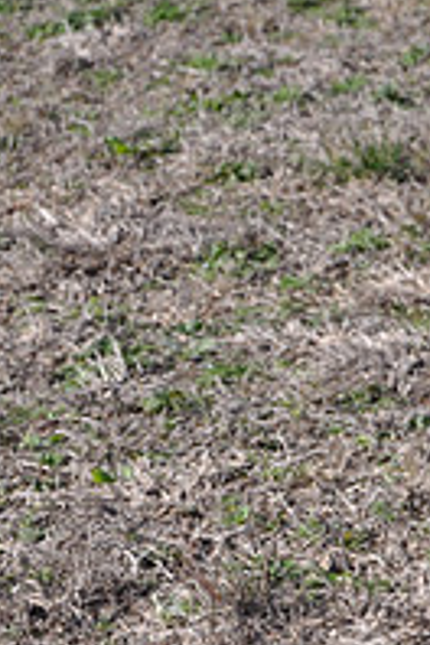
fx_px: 4085
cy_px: 451
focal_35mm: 228
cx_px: 827
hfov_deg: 5.9
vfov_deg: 9.0
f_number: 7.1
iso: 200
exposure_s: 1/200
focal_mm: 52
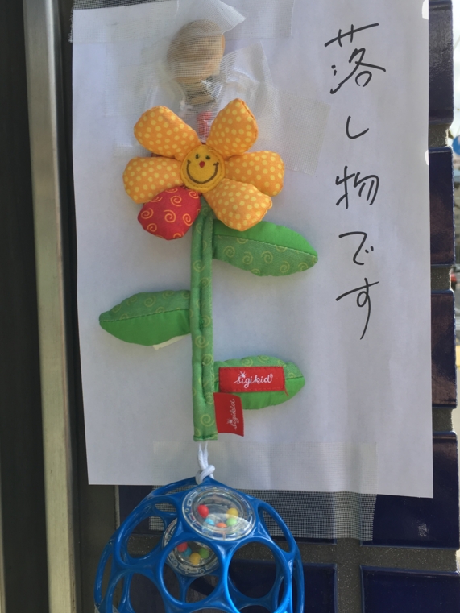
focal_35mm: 39
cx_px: 232
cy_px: 304
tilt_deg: -0.3
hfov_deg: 36.8
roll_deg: +0.6
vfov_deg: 47.9
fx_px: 691
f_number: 2.2
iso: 25
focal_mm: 4.15
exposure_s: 1/506
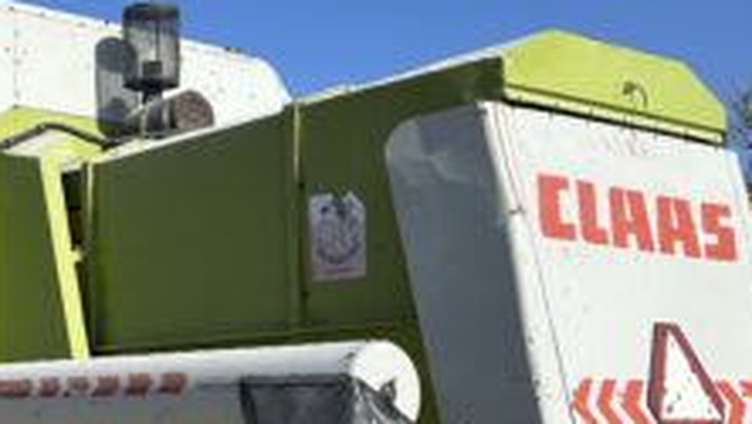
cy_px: 285
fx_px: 1017
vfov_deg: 23.4
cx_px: 95
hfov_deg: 38.2
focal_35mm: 51
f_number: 1.5
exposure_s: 1/4115
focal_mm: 5.7
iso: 50
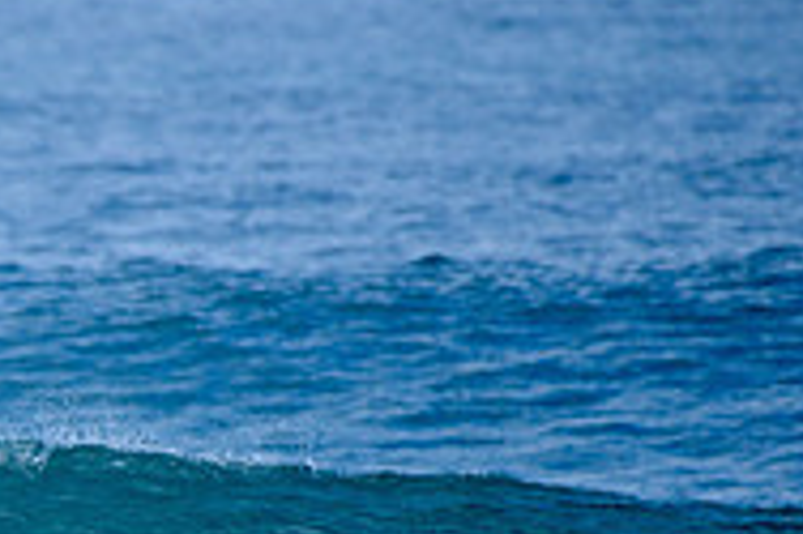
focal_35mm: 1544
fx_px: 34409
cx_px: -308
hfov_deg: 1.3
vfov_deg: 0.9
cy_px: 694
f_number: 5.6
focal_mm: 500
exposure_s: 1/2000
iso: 280
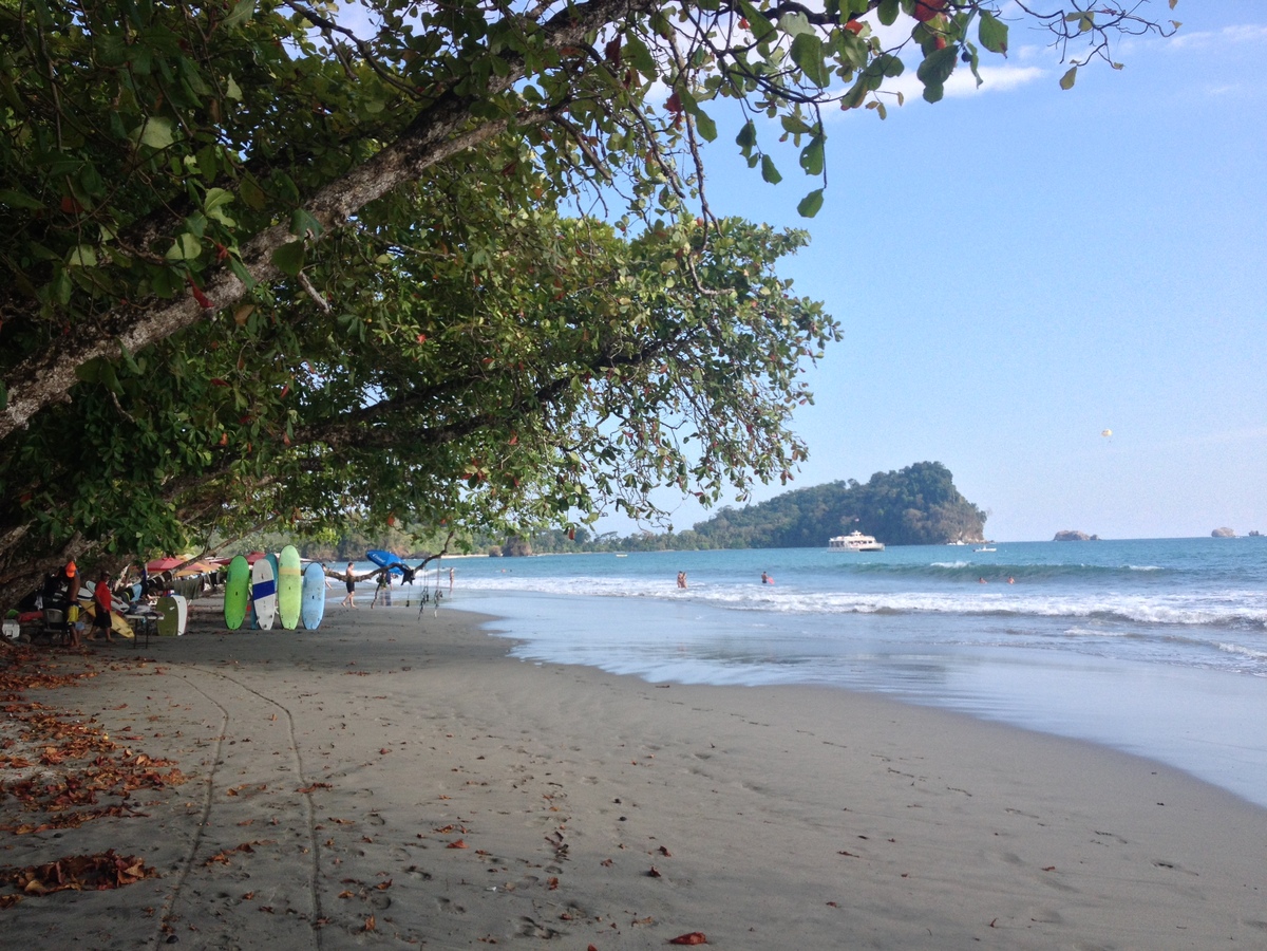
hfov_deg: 52.6
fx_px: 1281
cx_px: 634
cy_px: 476
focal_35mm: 35
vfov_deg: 40.7
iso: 50
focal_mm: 4.28
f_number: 2.4
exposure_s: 1/1126
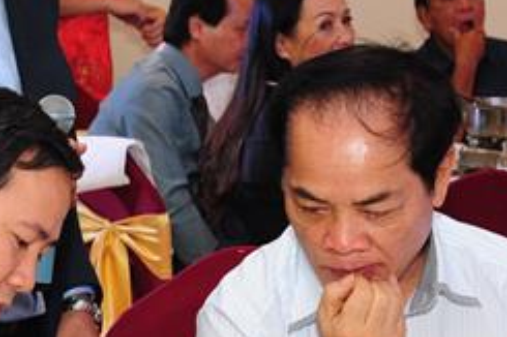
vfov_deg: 8.7
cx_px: -33
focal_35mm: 157
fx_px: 2210
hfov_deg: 12.9
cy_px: 219
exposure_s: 1/125
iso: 2500
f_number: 6.3
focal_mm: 48
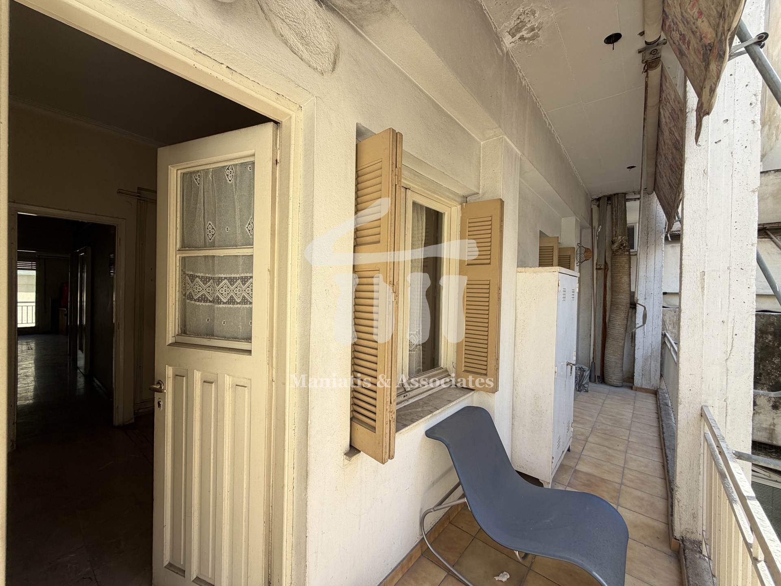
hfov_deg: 102.1
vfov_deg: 85.7
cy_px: 293
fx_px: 316
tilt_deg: +1.6
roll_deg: -1.6
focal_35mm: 14
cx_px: 390
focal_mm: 2.22
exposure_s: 1/282
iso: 50
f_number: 2.2
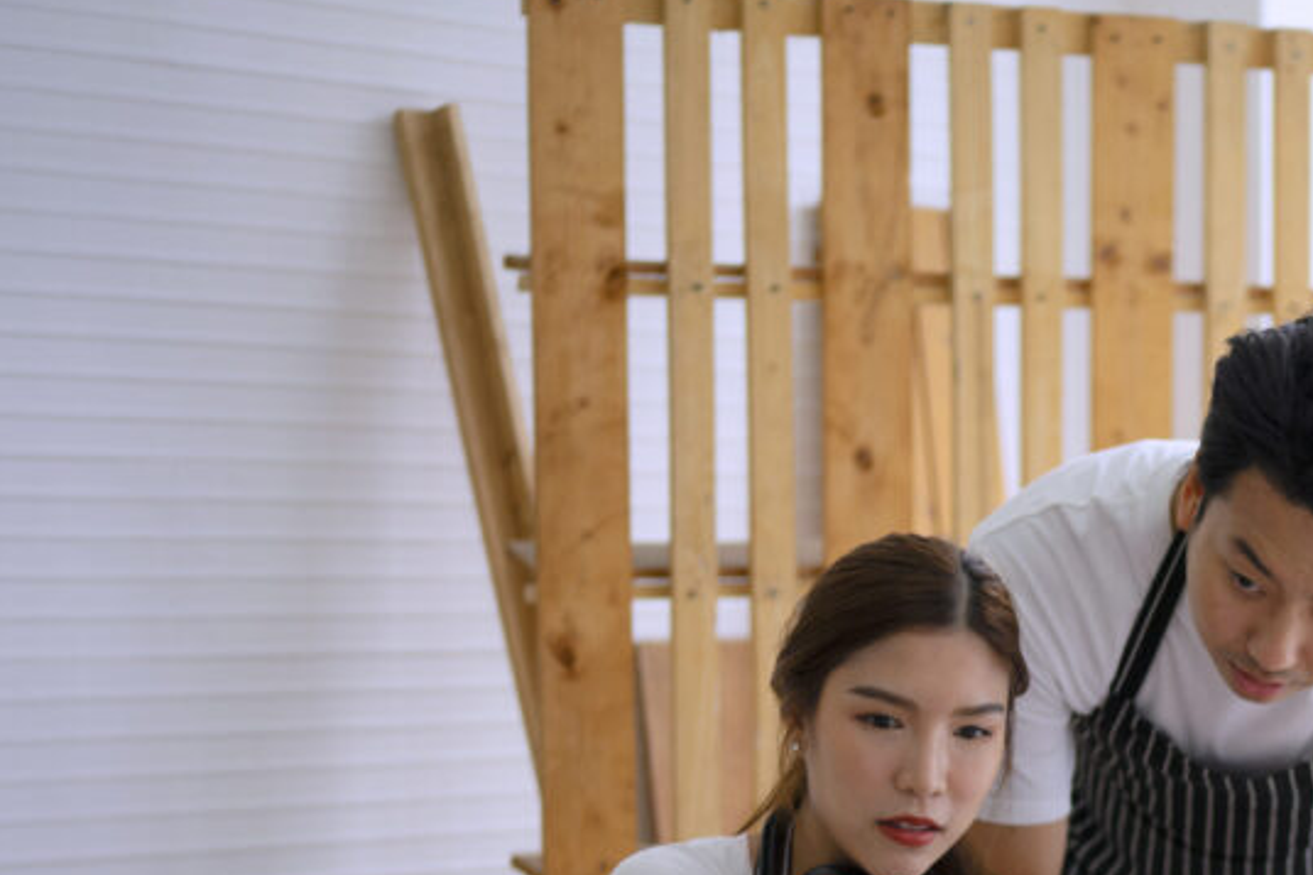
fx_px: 3135
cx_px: 1247
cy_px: 822
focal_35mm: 86
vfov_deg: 15.6
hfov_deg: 22.9
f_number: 1.8
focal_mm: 45
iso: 160
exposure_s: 1/800
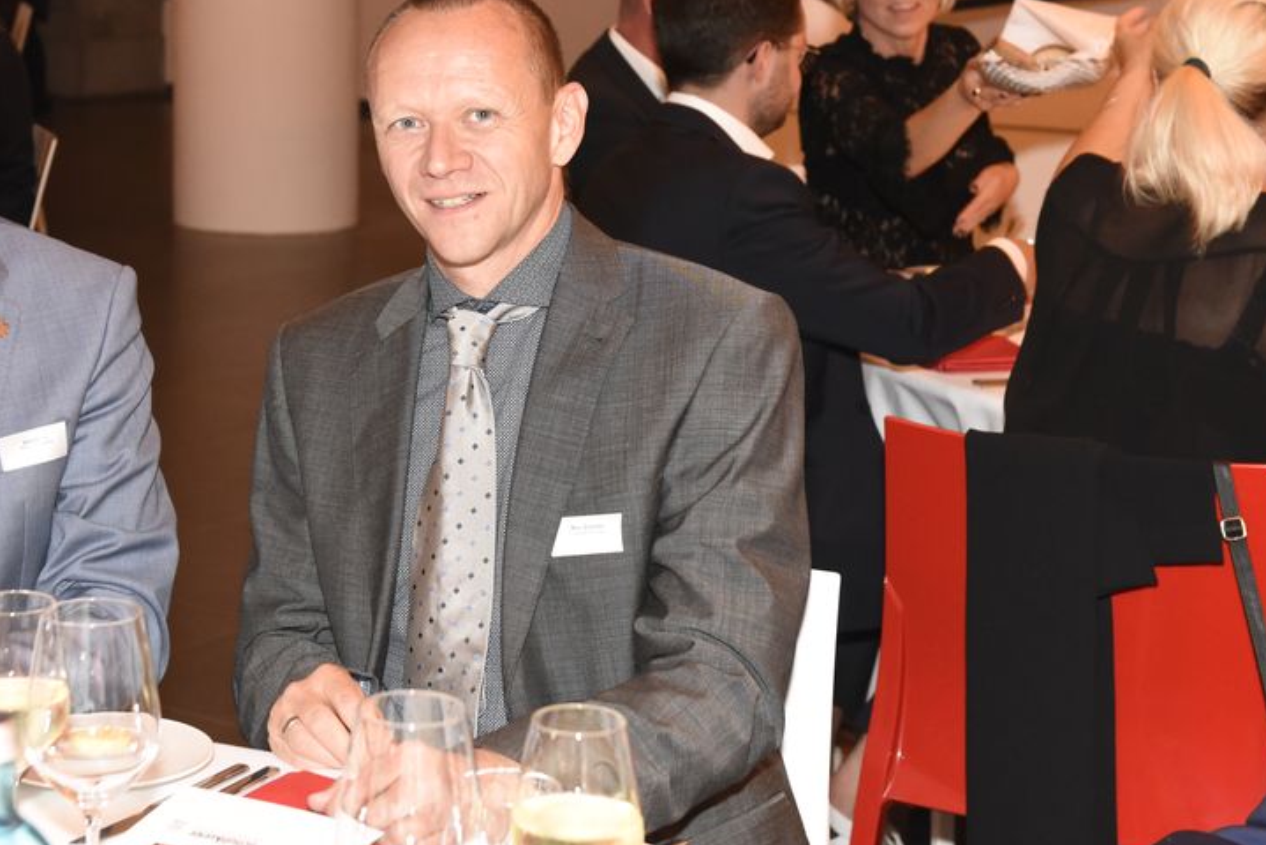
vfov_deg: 17.0
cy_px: 183
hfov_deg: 25.2
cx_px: 431
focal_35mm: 80
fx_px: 2814
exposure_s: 1/80
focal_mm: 48
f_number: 4.5
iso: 3200
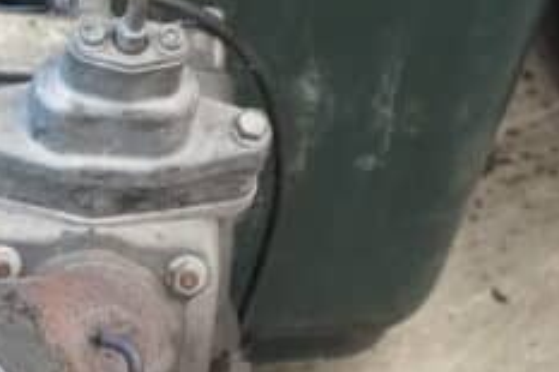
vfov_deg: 10.1
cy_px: 529
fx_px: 2048
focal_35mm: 132
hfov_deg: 14.7
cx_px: -204
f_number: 4.5
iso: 2000
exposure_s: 1/60
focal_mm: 20
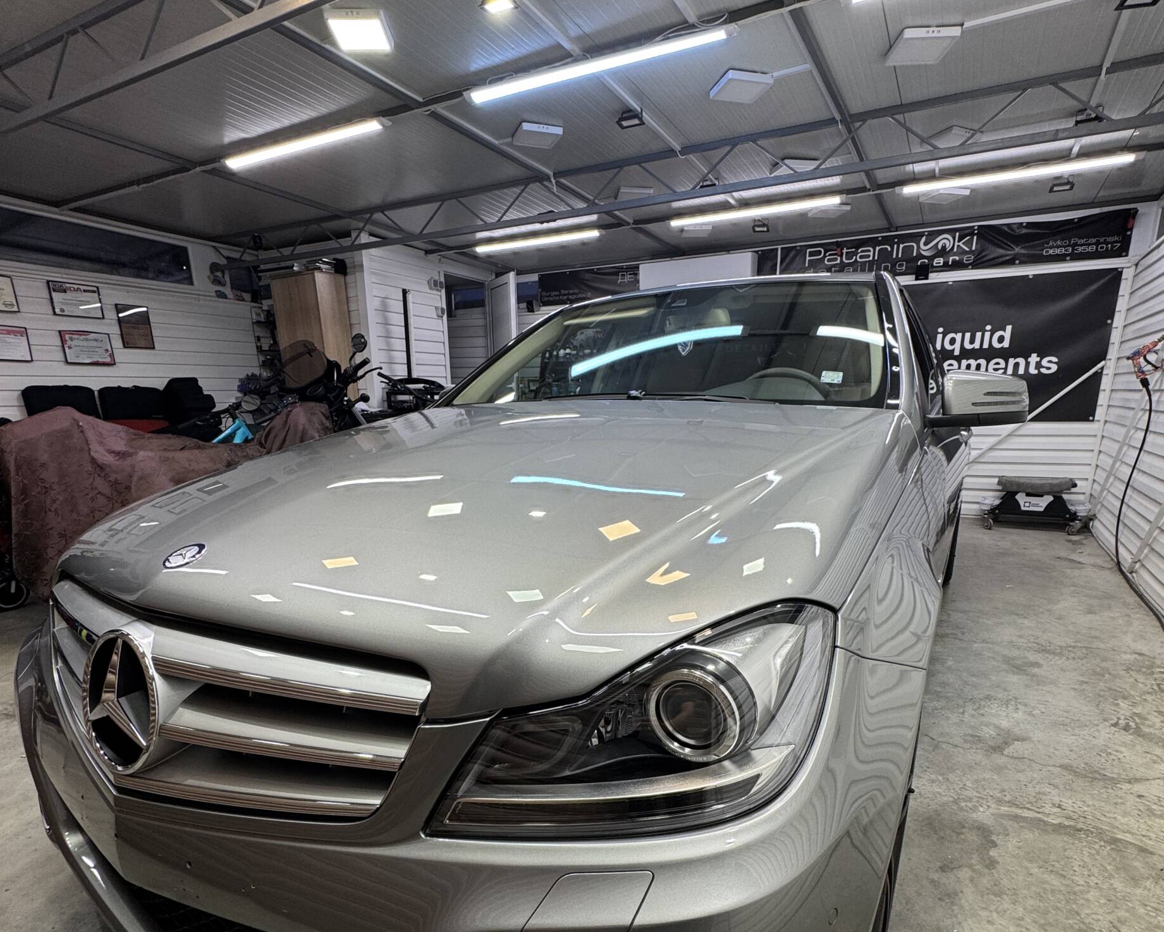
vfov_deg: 69.8
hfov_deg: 83.3
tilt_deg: -15.0
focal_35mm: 19
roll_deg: +1.4
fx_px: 655
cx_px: 587
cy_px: 578
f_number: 2.2
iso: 80
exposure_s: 1/100
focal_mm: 2.22
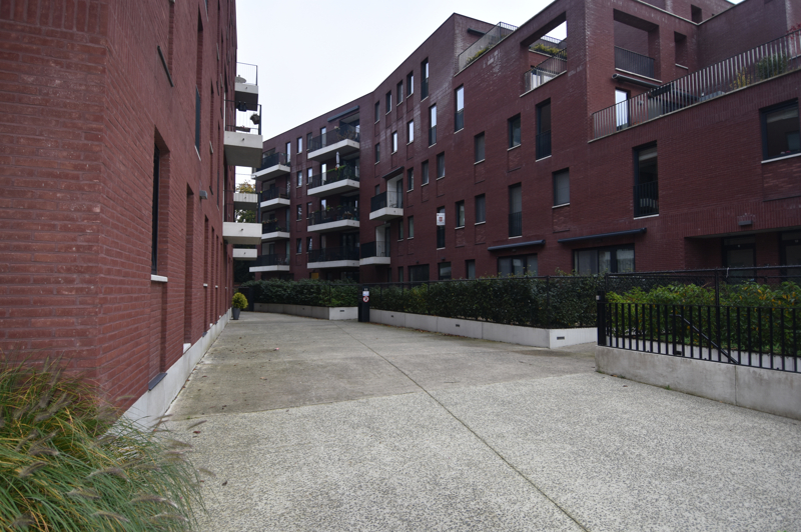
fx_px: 434
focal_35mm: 20
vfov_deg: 63.1
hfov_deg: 85.5
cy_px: 266
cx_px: 400
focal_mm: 13
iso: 200
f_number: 5
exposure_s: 1/250
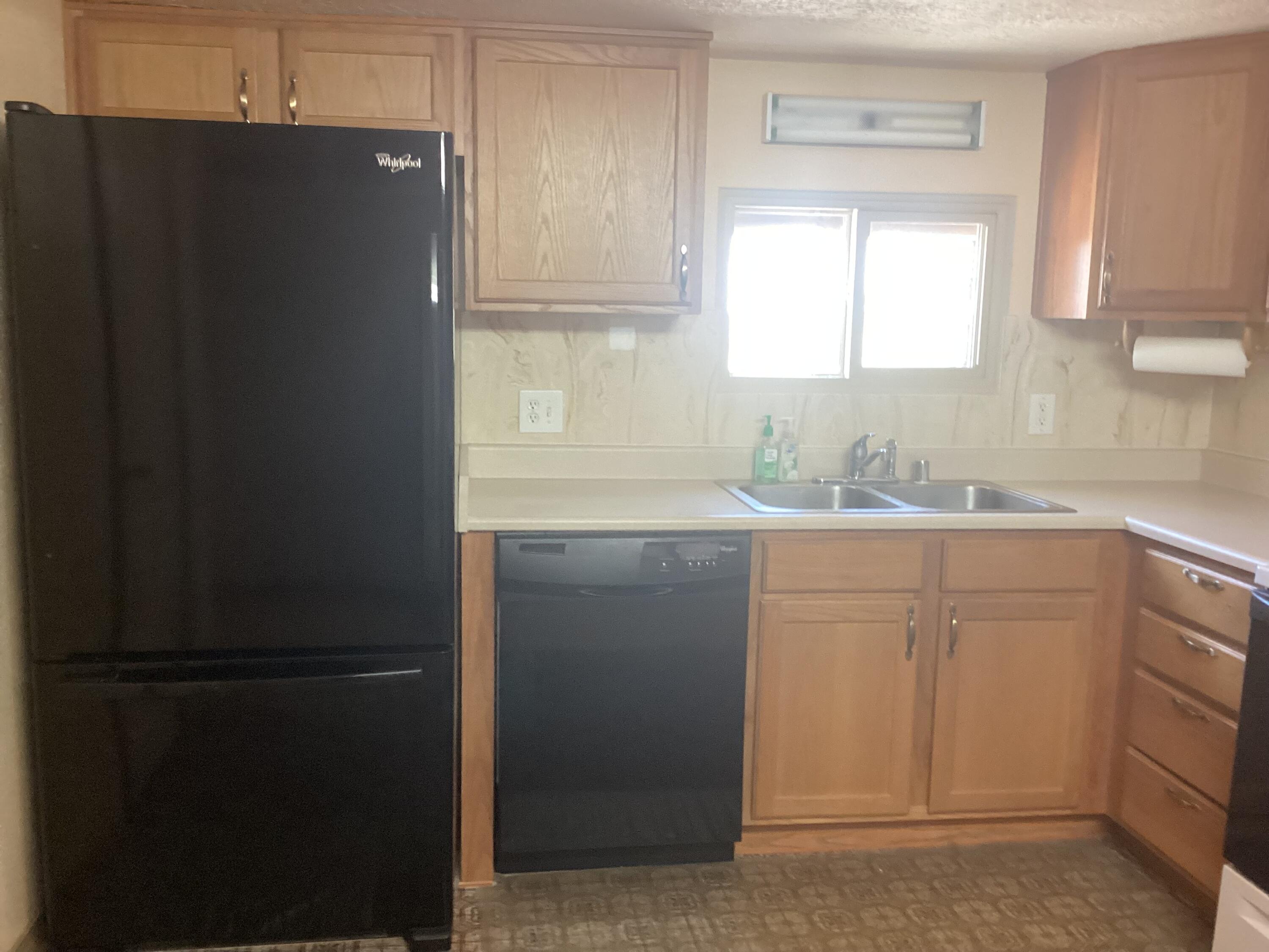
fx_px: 1136
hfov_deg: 58.4
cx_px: 634
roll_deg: -1.2
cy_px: 476
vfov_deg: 45.4
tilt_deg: -9.1
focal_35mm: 31
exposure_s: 1/60
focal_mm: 3.3
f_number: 2.4
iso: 200
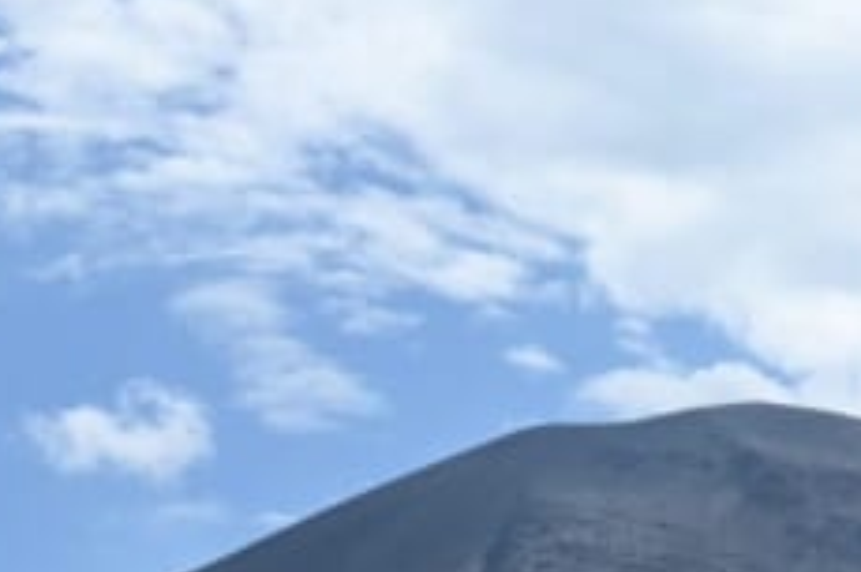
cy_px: 634
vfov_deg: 9.9
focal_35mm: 137
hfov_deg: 13.8
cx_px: 1400
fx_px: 3278
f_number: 7.1
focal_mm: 21
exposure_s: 1/400
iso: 100
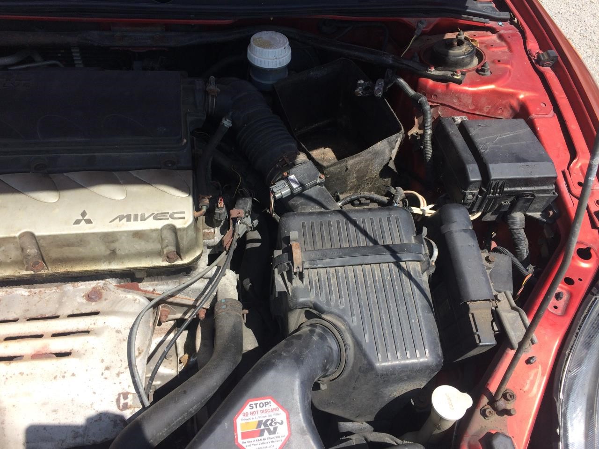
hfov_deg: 61.7
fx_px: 502
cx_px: 300
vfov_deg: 48.2
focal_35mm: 29
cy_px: 224
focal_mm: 4.15
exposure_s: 1/1368
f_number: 2.2
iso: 32
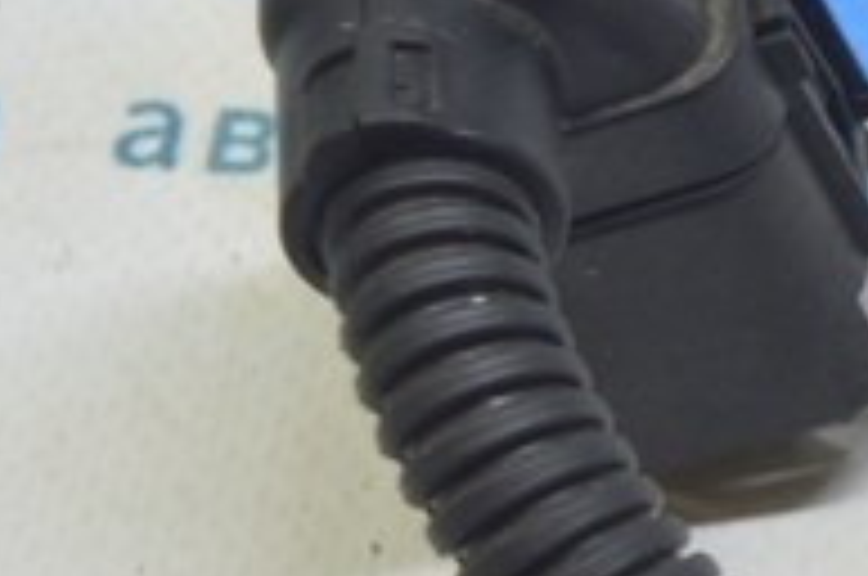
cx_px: 1979
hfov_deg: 6.2
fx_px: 7655
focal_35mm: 318
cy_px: 799
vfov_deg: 4.3
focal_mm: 40
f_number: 5.6
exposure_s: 1/20
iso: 400
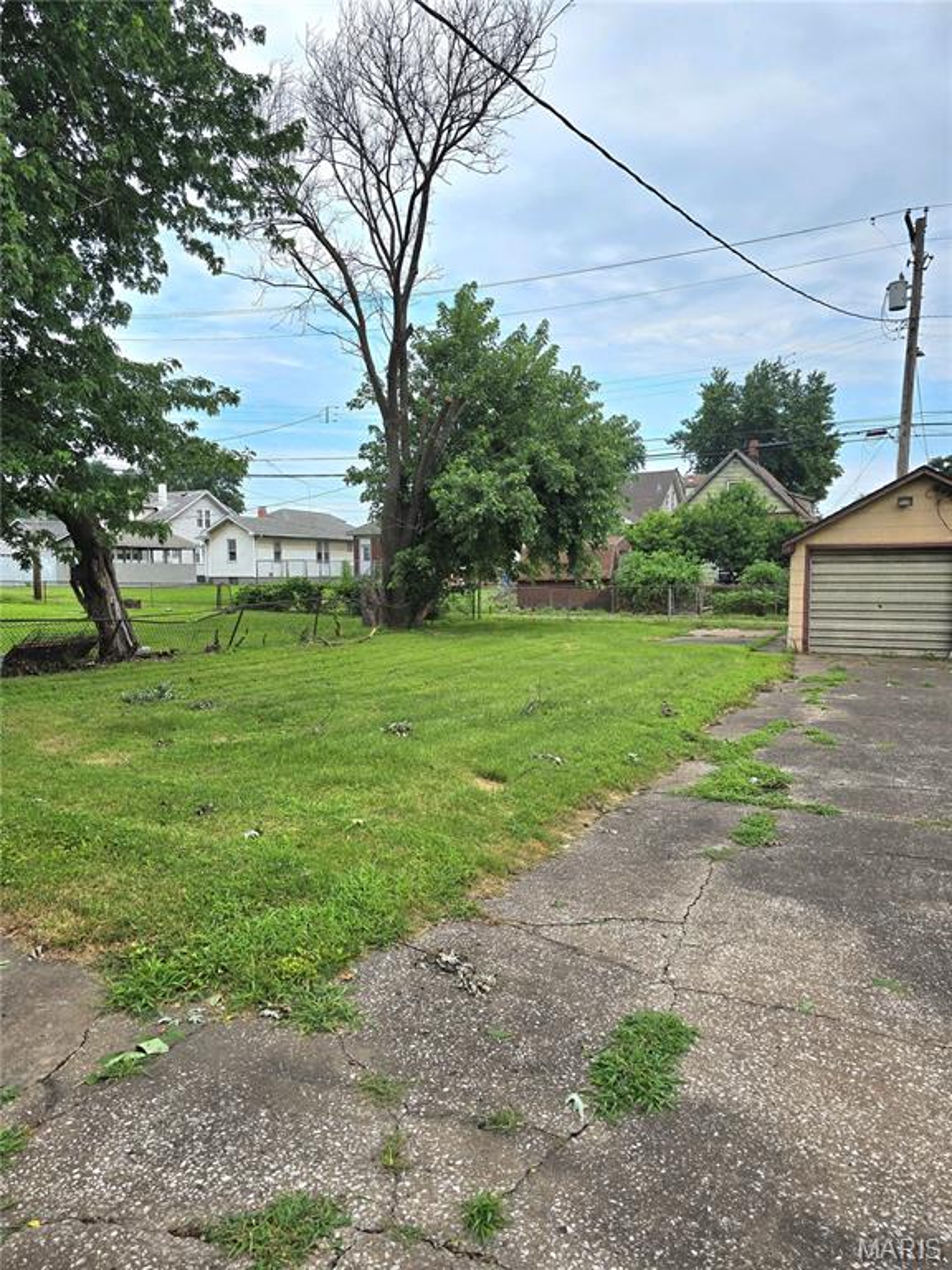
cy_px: 635
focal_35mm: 23
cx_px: 476
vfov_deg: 73.9
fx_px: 843
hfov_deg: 58.9
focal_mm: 6.3
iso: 12
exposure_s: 1/714
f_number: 1.7
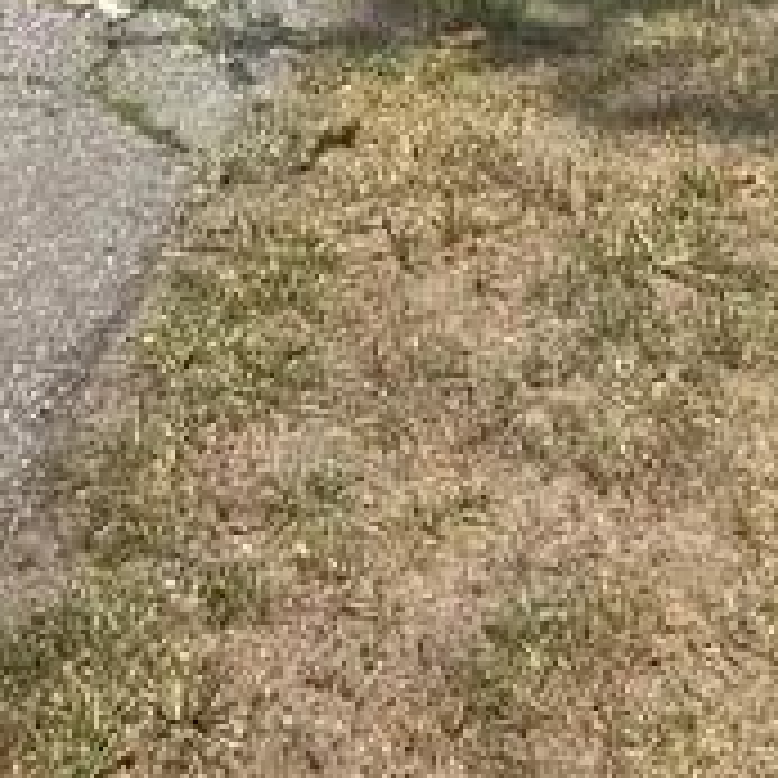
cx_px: 522
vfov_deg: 19.9
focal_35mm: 68
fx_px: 1729
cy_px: -553
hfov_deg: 25.2
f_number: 2.2
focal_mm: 2.2
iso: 50
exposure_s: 1/1775
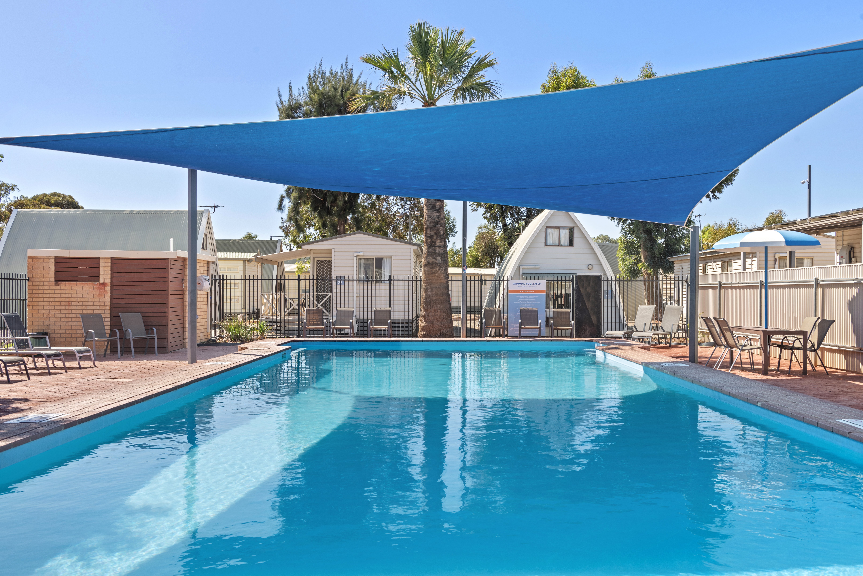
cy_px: 288
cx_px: 432
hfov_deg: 58.7
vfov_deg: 41.1
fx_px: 767
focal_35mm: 32
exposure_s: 1/60
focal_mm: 32
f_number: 9
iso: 100
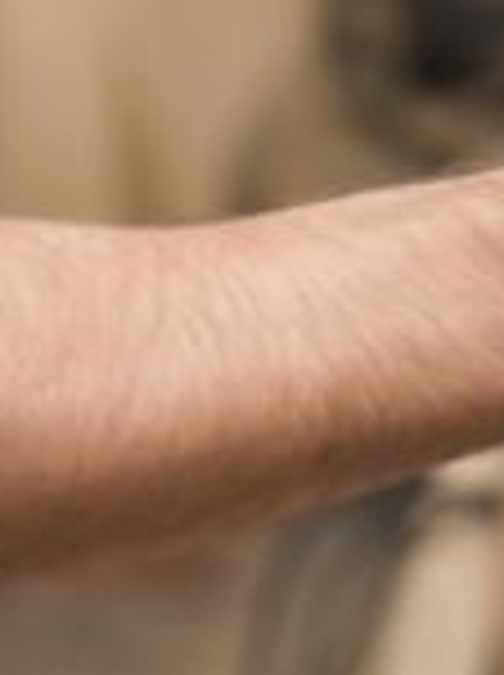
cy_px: -850
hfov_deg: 4.5
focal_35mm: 329
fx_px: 6405
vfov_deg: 5.8
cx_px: 256
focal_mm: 50
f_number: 2.8
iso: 320
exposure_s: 1/160
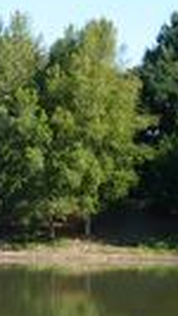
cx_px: -83
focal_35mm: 197
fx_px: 1650
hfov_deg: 6.1
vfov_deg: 10.9
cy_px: 147
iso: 80
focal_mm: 5.4
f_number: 4.5
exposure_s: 1/250
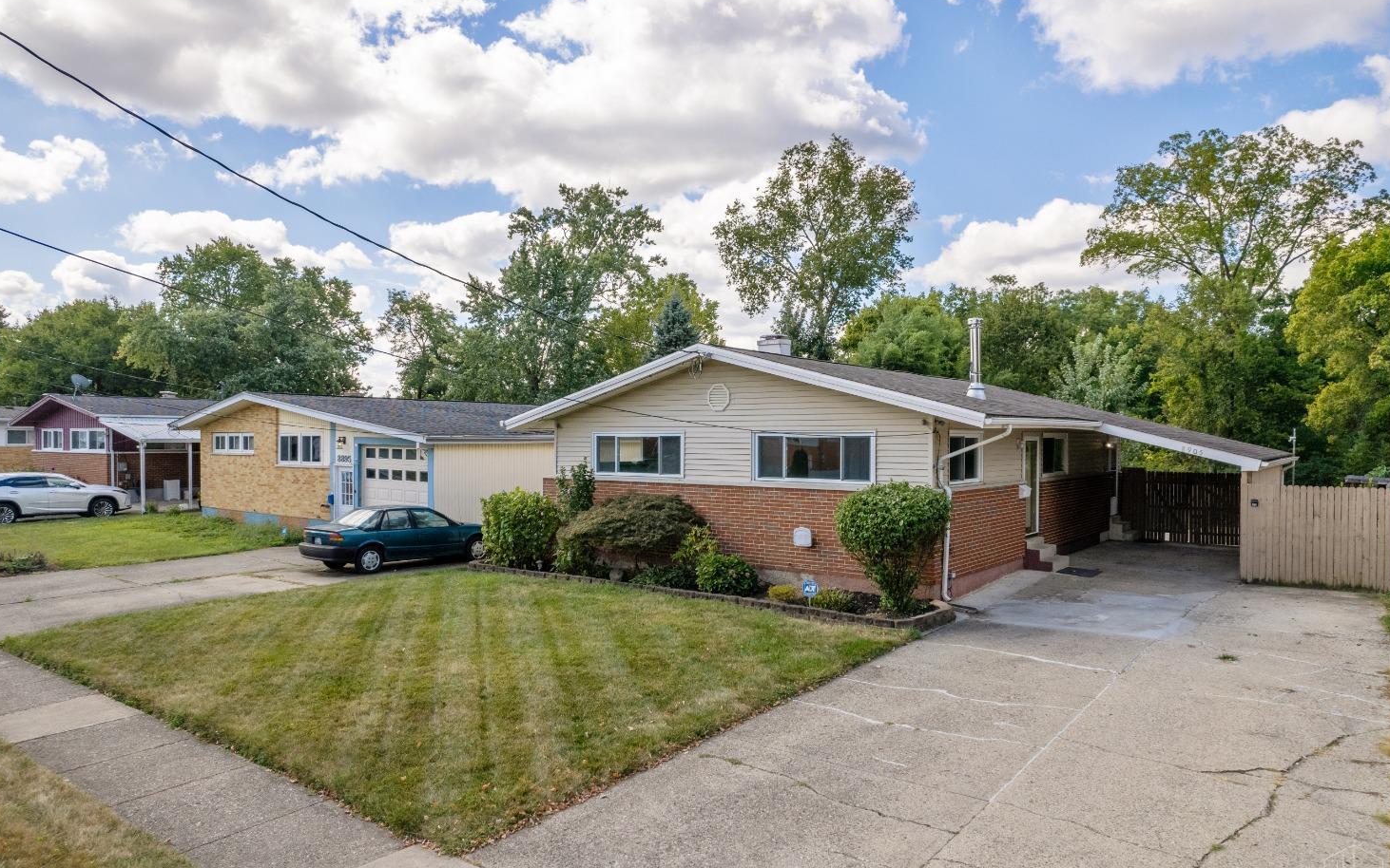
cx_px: 708
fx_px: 871
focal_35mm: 23
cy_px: 446
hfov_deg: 77.1
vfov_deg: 53.0
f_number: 2.8
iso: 100
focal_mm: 8.38
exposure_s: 1/500
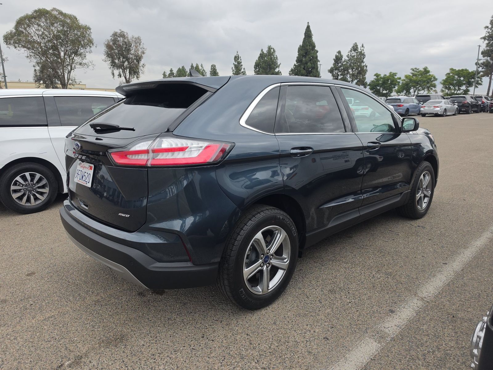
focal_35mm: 23
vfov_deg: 58.9
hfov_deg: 73.9
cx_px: 246
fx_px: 328
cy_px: 185
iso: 63
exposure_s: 1/2572
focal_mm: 6.5
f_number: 1.4
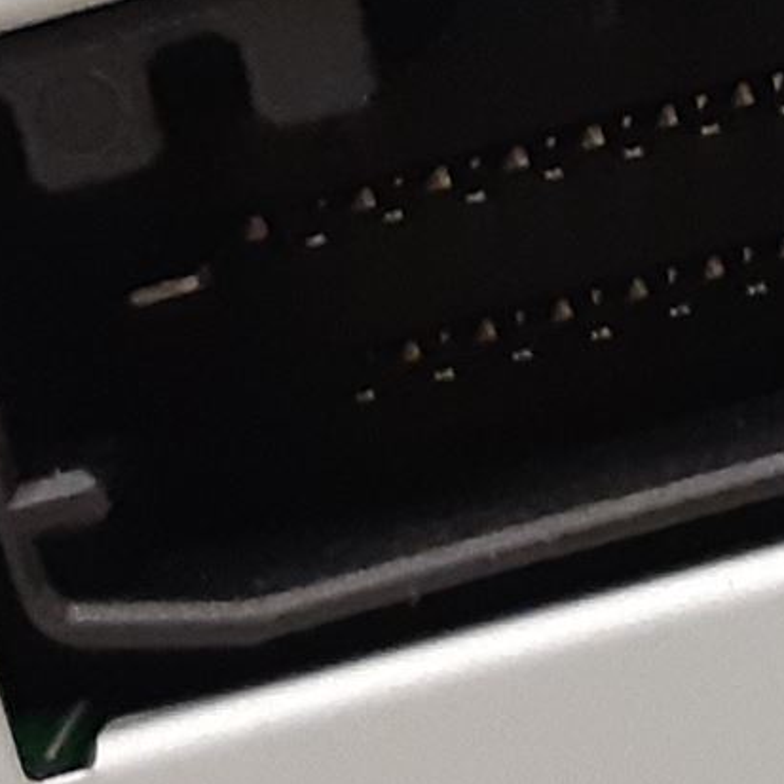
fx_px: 2921
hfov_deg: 14.6
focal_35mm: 114
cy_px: 139
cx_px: 1019
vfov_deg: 15.2
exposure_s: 1/60
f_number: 1.7
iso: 320
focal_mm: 3.93
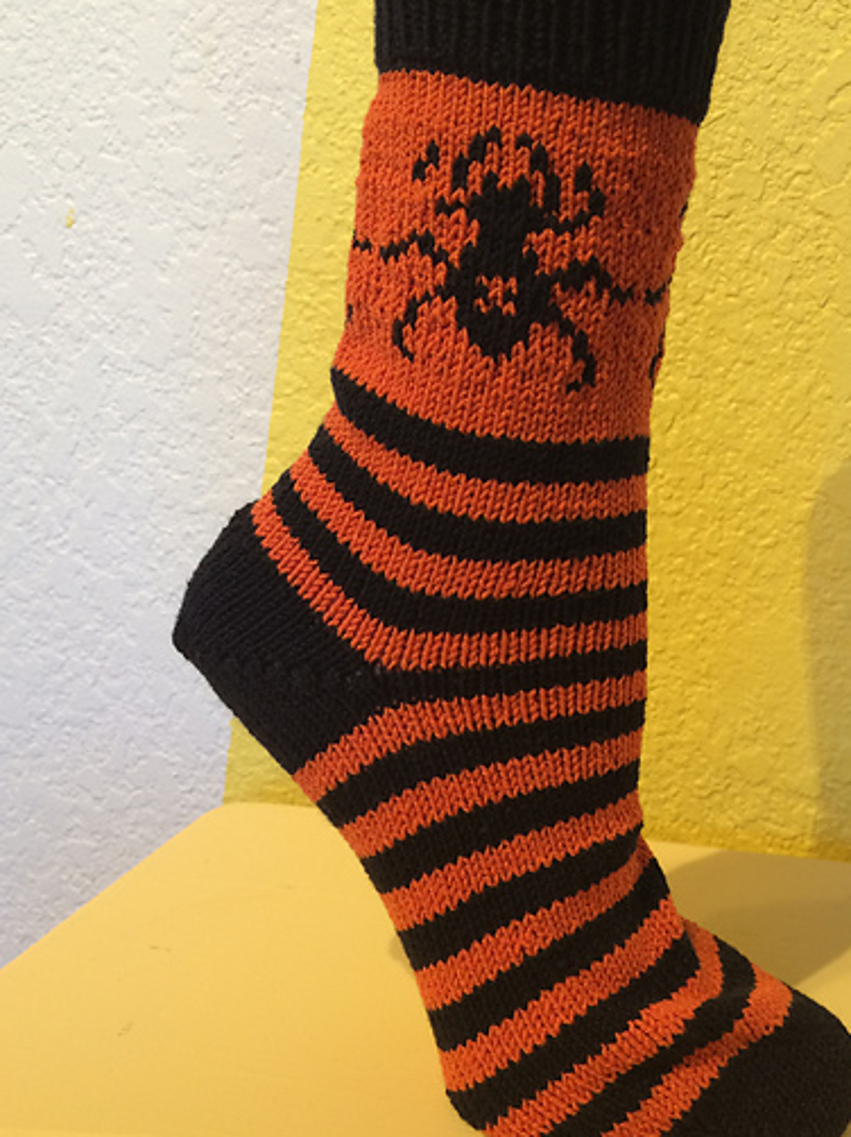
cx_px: 523
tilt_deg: -7.9
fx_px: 1214
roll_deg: -0.1
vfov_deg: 50.1
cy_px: 514
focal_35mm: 37
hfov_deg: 38.4
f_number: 2.2
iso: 100
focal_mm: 4.15
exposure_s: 1/30
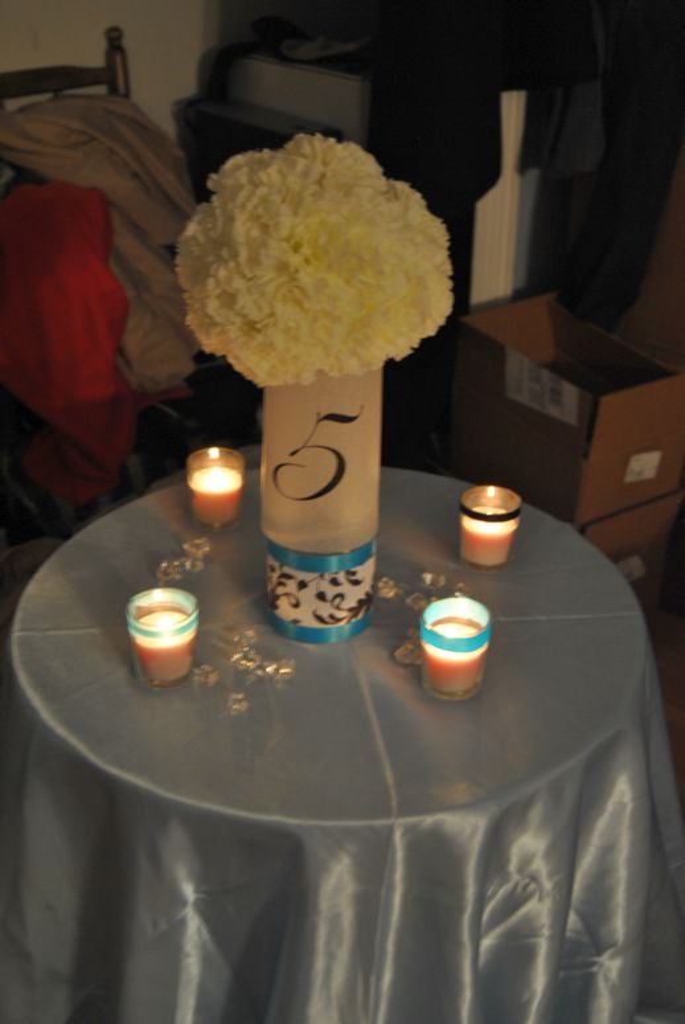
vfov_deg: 41.1
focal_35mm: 48
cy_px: 512
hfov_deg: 28.1
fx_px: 1366
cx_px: 342
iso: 400
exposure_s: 1/5
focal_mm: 32
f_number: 4.5
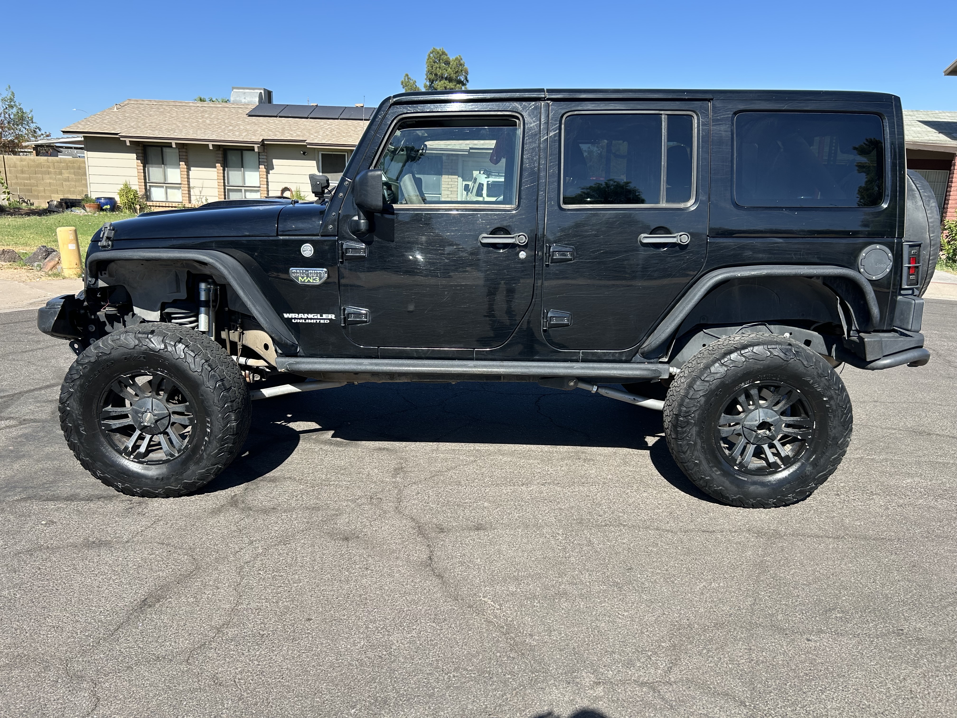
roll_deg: -1.6
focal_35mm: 26
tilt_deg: -14.2
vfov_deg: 53.1
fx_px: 719
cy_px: 359
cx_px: 478
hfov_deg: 67.3
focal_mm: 5.7
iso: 50
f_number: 1.5
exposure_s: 1/2165
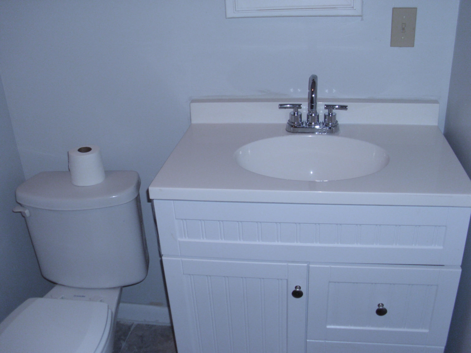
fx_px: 517
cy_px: 176
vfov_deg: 37.7
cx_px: 236
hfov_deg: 49.0
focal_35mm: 38
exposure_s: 1/60
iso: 200
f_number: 3
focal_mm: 6.36
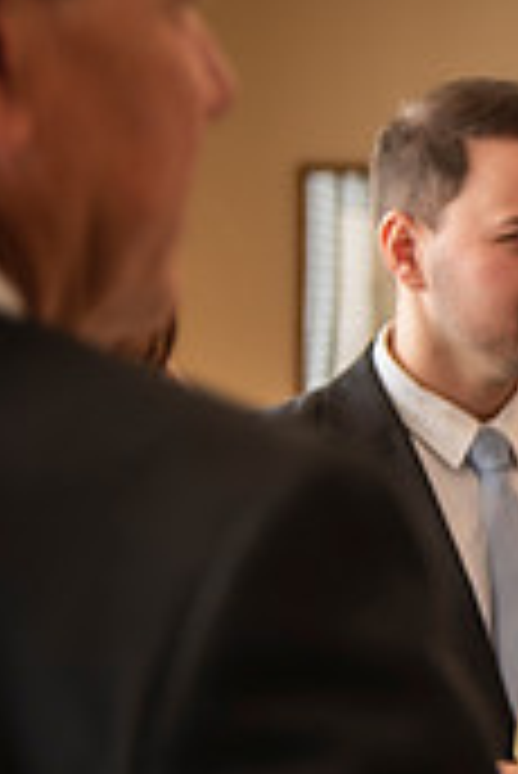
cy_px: 349
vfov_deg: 12.7
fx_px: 3489
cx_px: 1297
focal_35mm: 162
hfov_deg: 7.8
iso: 400
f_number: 2.8
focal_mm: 48
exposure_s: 1/160
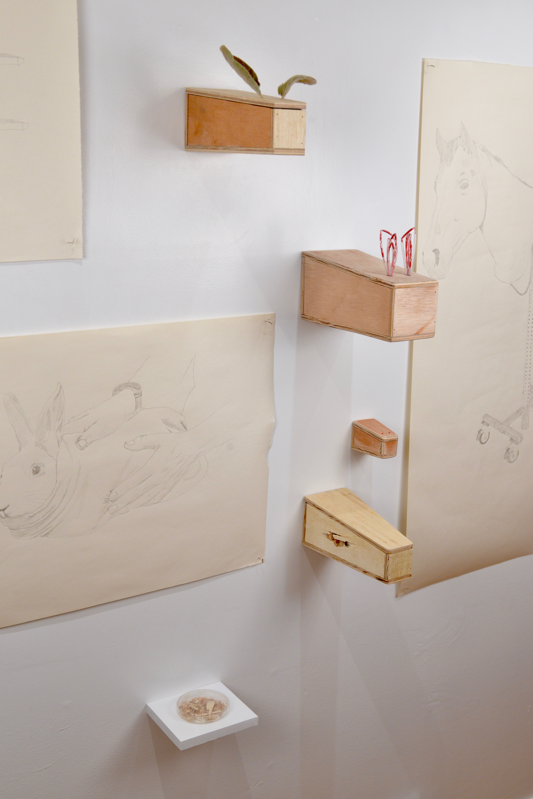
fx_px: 976
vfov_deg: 44.5
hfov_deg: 30.5
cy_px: 400
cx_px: 266
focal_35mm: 44
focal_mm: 44
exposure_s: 1/200
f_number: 8
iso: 1250
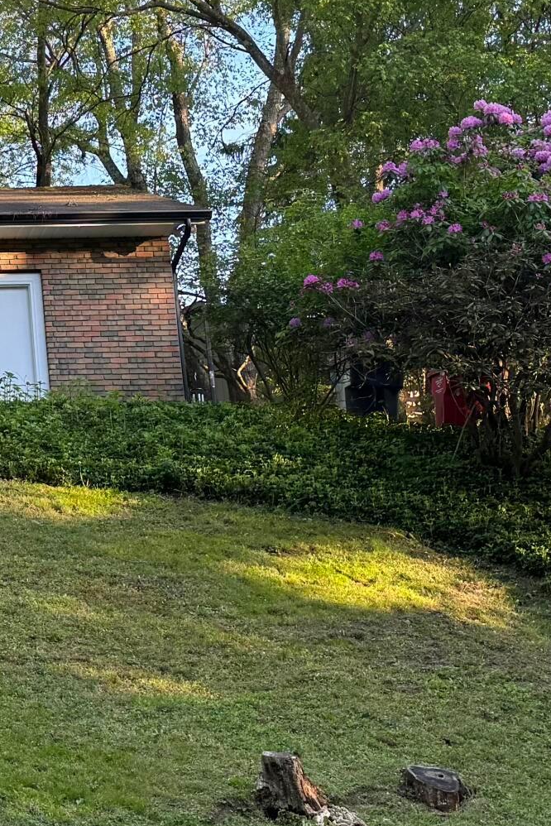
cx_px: -335
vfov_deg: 26.8
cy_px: 260
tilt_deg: +16.3
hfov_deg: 16.2
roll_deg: +0.2
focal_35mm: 75
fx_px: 1721
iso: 100
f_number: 1.78
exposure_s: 1/344
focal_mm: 6.76
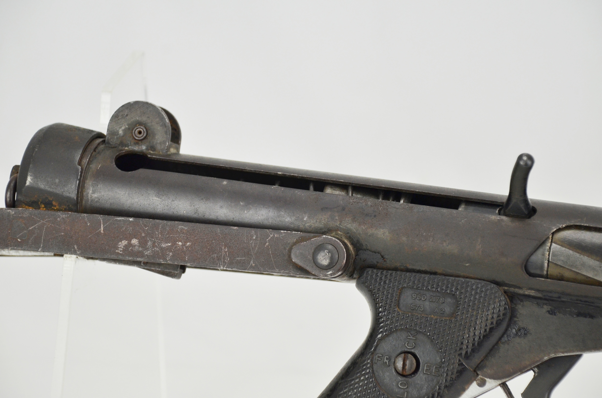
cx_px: 301
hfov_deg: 17.1
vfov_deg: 11.4
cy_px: 199
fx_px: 2003
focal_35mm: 120
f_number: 5.6
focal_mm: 80
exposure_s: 1/250
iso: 720
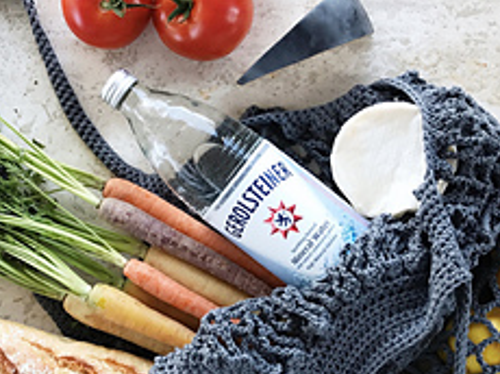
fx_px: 880
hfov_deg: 31.5
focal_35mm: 61
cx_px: 170
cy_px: 245
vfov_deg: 23.9
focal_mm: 3.99
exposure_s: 1/120
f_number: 1.8
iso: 32
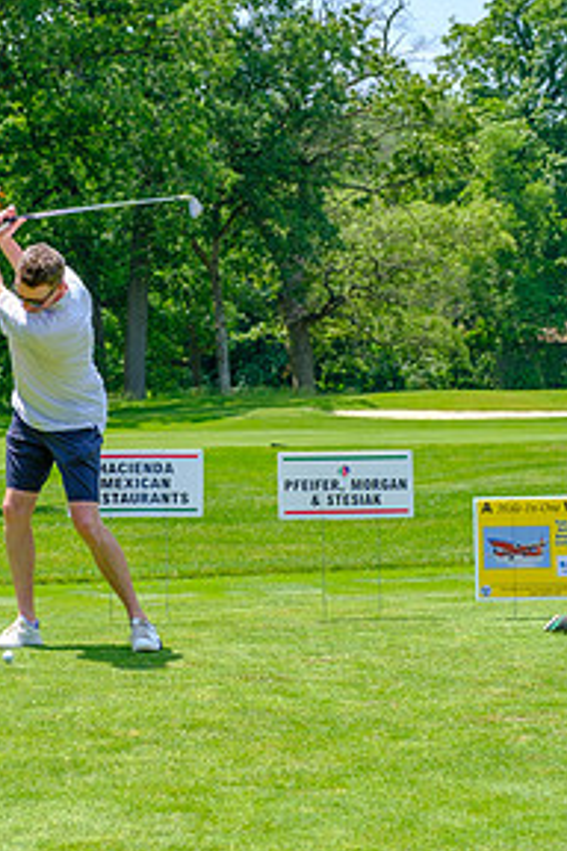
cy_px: 375
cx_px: 189
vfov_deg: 18.9
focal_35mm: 108
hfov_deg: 12.7
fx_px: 2551
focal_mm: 46.3
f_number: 5
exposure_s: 1/500
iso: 200
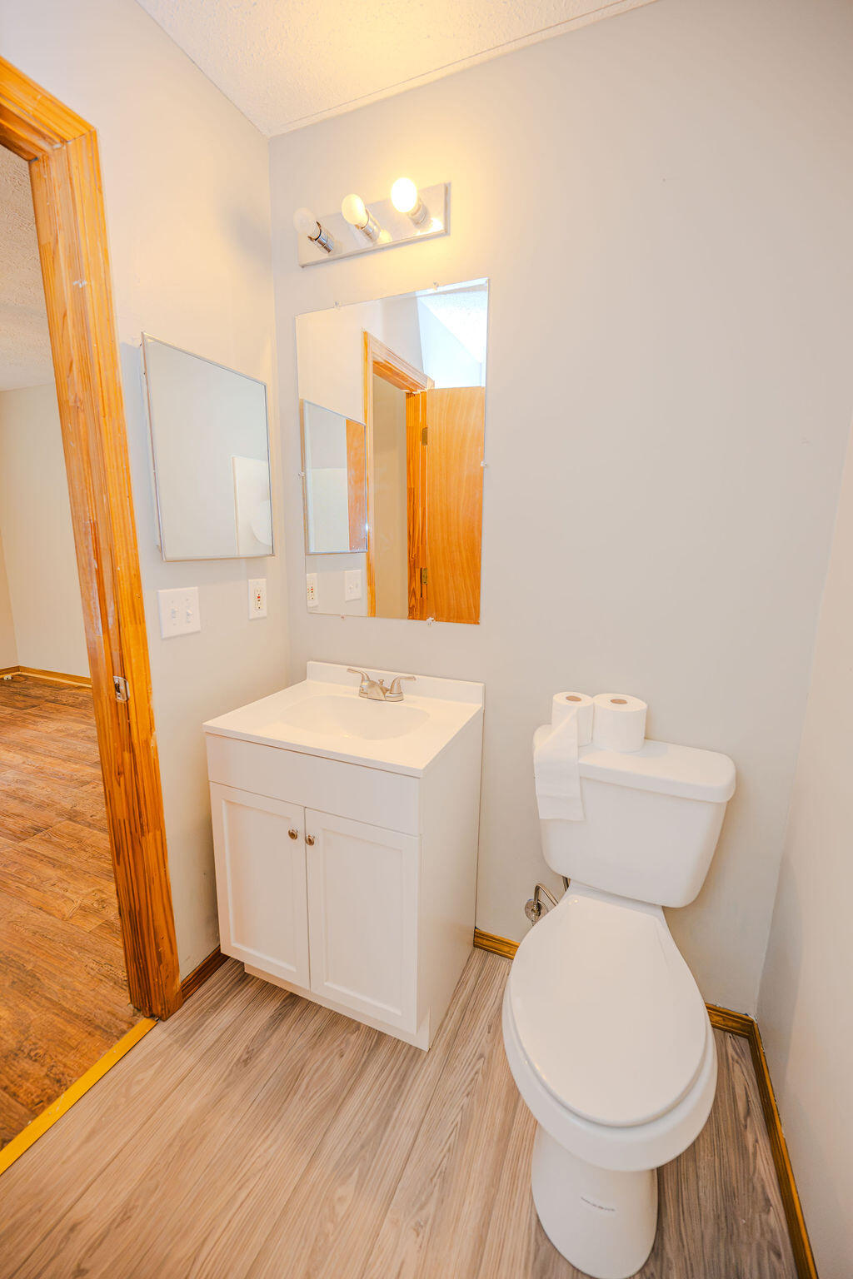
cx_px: 426
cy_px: 640
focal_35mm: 14
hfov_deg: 81.2
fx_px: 498
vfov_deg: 104.3
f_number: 4
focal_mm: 14
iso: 2000
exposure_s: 1/200
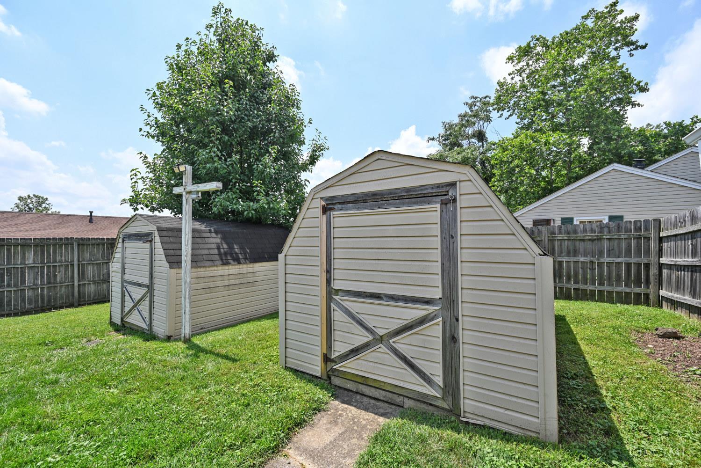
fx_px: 273
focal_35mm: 14
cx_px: 350
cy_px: 234
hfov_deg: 104.3
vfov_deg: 81.2
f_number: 6.3
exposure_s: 1/320
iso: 100
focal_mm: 14
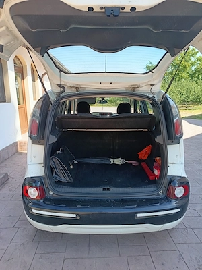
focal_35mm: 24
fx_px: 187
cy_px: 135
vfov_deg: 71.6
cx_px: 101
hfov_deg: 56.8
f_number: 1.75
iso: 124
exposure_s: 1/100
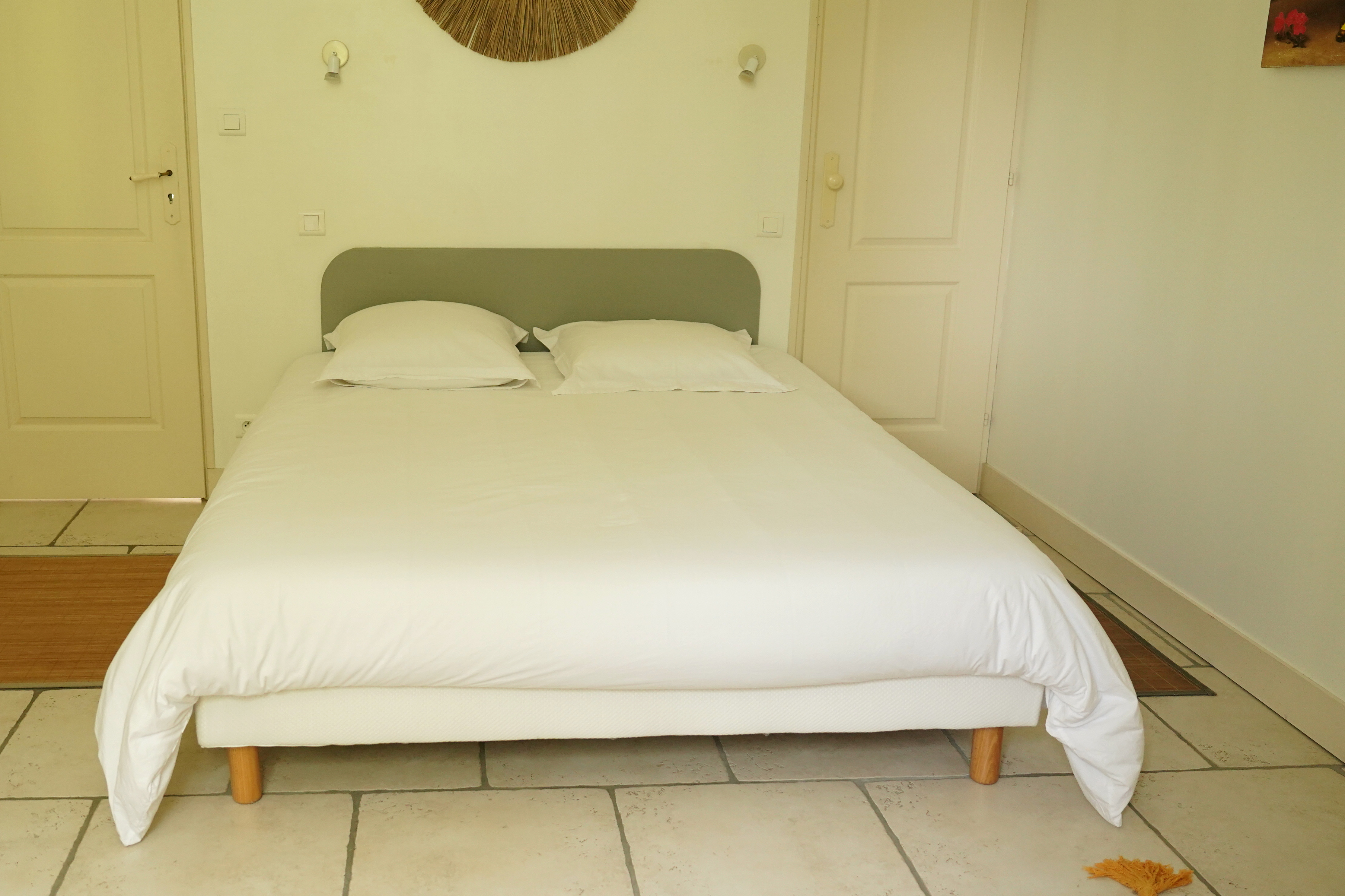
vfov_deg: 37.8
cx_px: 519
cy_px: 472
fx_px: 1307
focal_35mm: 35
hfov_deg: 53.9
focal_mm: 26
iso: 2000
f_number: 2.8
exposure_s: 1/125
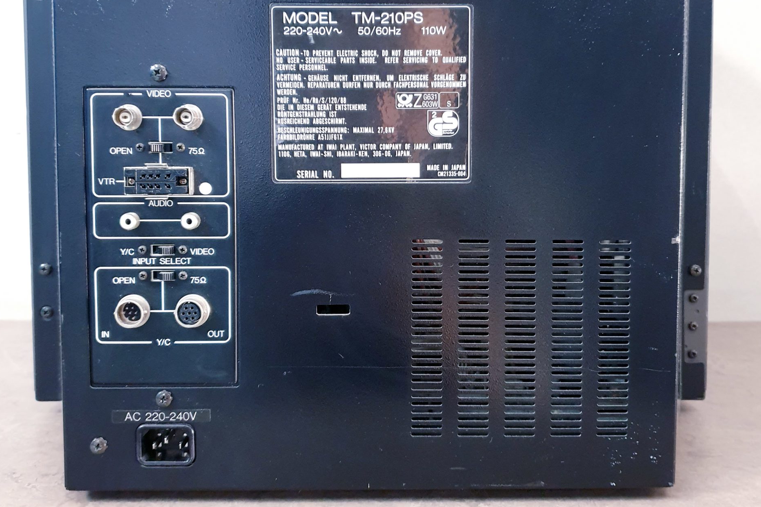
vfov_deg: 35.8
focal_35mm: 37
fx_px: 782
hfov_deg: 51.9
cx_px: 385
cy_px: 210
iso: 320
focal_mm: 4.3
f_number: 1.5
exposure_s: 1/50
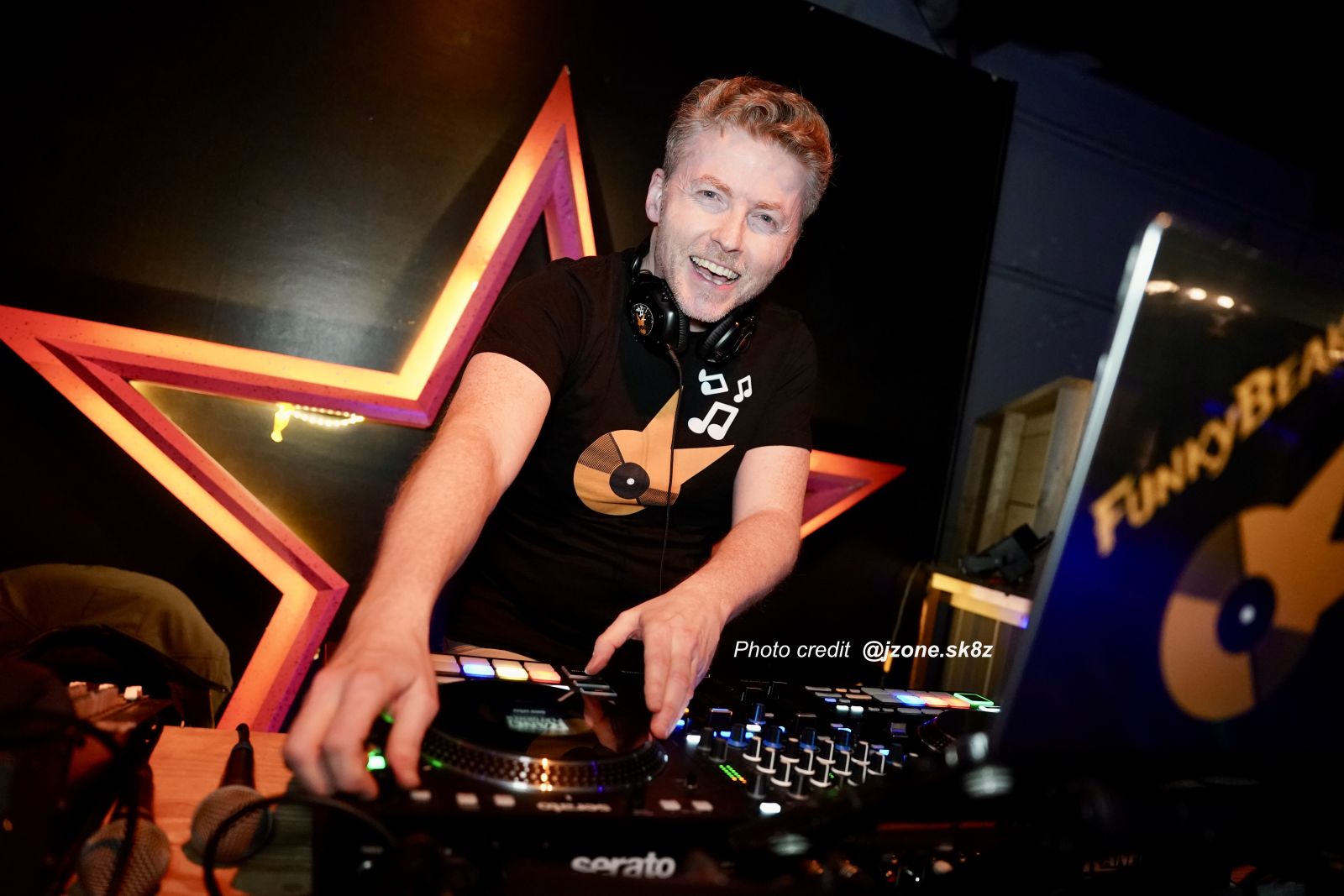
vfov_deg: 53.1
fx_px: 896
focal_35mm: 24
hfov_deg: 73.7
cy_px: 448
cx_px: 672
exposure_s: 1/250
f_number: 2.8
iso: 5000
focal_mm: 24
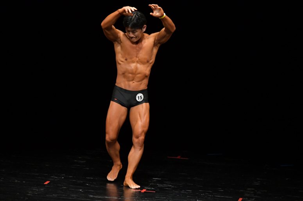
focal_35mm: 300
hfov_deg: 6.9
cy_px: 100
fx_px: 2524
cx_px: 152
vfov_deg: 4.6
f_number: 5.6
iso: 3200
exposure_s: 1/400
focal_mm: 200
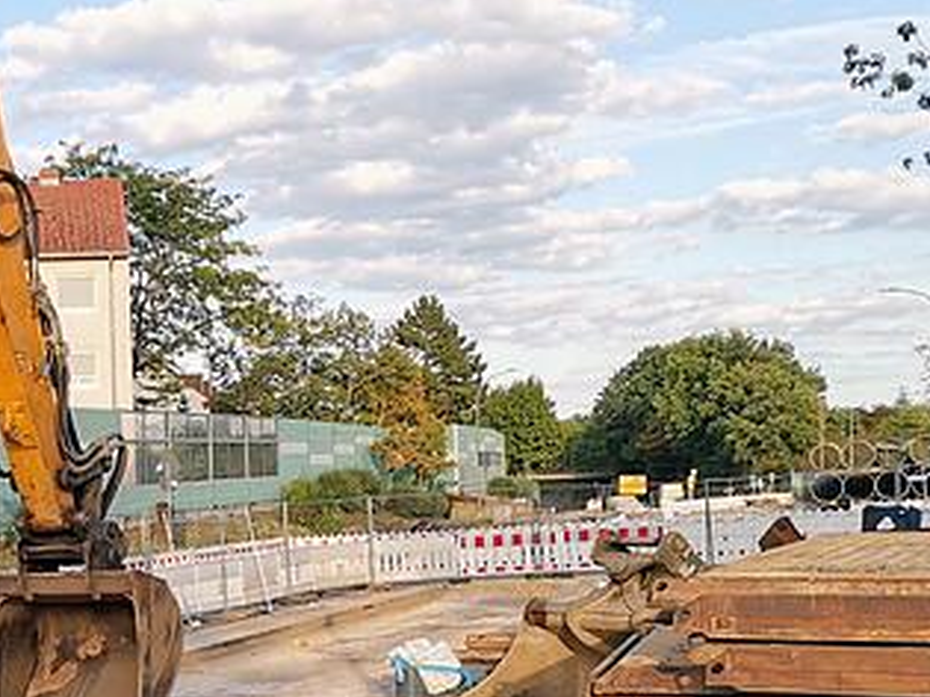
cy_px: 552
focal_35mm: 66
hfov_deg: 28.2
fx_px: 1772
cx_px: 86
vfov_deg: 22.0
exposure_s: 1/581
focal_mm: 4.75
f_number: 1.8
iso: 50
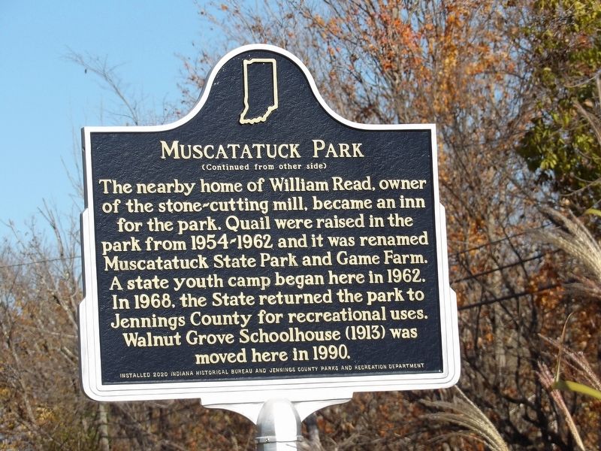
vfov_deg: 6.7
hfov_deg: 8.9
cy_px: 226
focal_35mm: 222
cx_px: 300
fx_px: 3854
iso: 100
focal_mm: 39.8
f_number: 4.5
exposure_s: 1/474
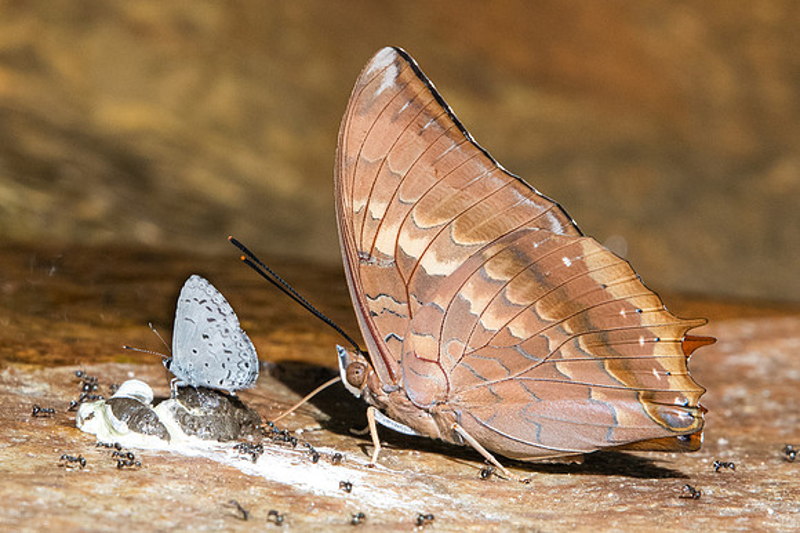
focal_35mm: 877
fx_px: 19476
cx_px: 433
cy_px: 226
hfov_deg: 2.4
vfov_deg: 1.6
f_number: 13
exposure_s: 1/500
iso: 1000
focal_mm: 400
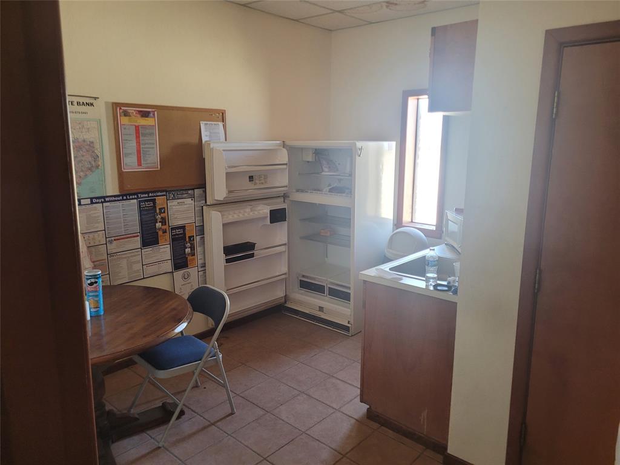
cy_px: 232
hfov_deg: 67.3
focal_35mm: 26
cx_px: 310
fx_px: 466
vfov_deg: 53.1
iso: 200
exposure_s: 1/40
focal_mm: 5.4
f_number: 1.8
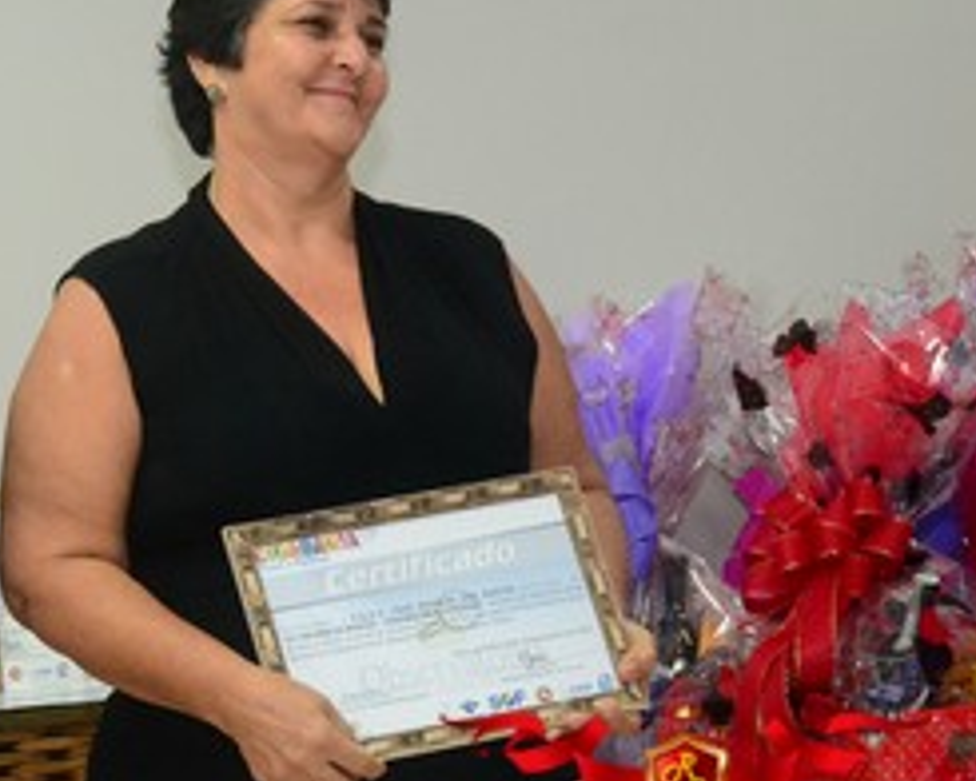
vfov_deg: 10.3
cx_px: 88
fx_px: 4333
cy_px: 367
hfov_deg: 12.7
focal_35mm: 150
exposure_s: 1/100
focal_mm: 58
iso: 3200
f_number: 5.6
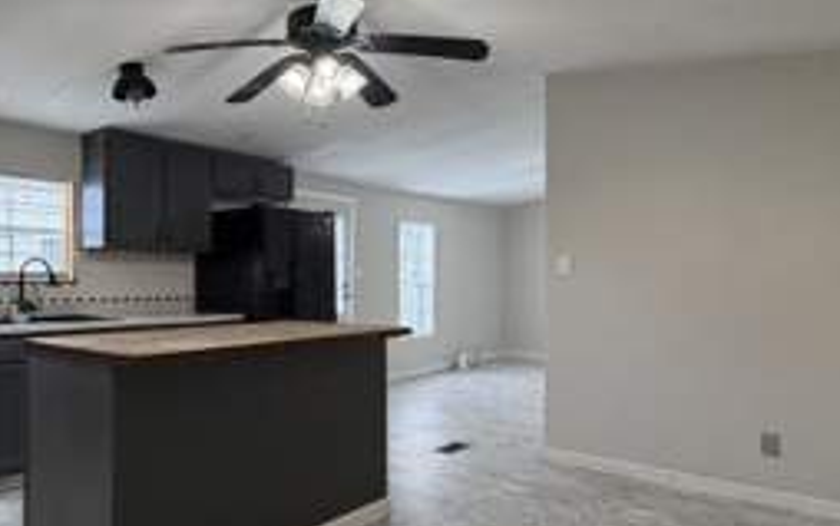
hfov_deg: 64.8
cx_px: 284
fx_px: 641
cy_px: 273
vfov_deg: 44.6
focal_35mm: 28
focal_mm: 2.22
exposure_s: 1/60
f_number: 2.2
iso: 160
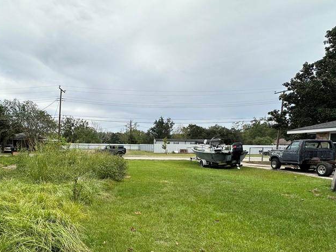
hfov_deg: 71.3
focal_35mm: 23
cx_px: 107
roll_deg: -0.7
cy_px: 164
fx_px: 223
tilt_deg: -5.2
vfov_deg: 57.8
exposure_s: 1/1667
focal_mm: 2.22
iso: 50
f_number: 2.2
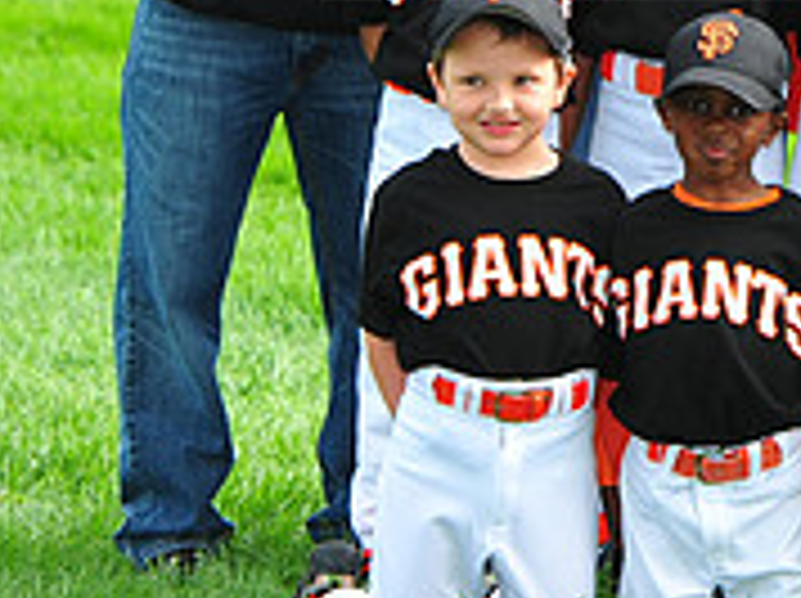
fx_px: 7603
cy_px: -135
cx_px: 1076
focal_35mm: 329
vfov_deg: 4.5
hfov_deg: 6.0
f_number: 4.5
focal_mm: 105
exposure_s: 1/800
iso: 400
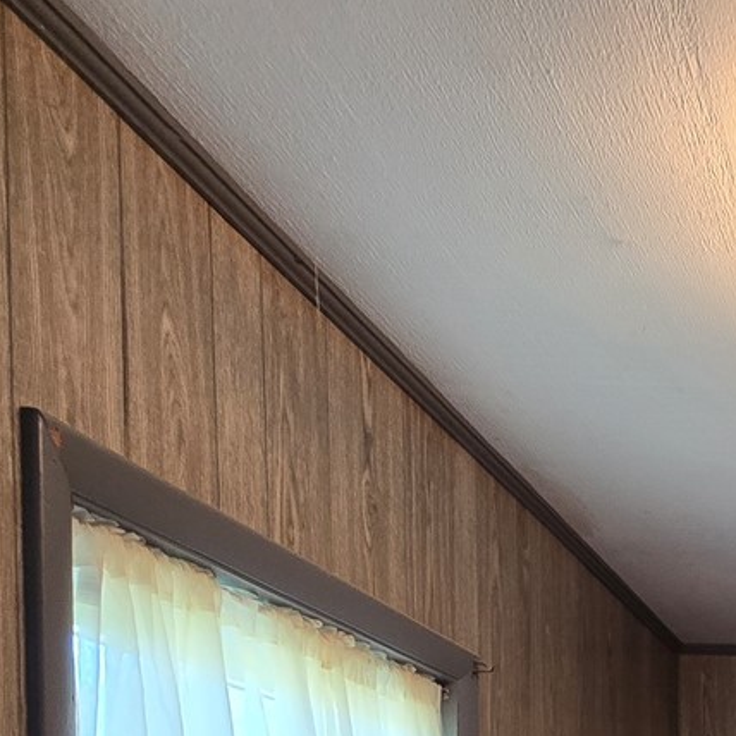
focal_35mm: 43
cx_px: 991
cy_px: 963
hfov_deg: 29.9
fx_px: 1034
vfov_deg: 30.6
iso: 200
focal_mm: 2.2
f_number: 2.2
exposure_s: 1/60
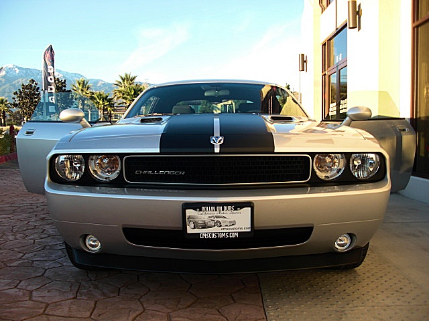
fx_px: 446
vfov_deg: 39.7
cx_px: 214
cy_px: 160
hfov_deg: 51.4
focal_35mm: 36
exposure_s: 1/160
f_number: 2.8
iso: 50
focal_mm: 6.3
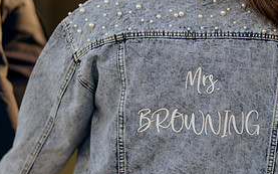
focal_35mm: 181
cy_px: 106
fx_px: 1371
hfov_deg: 11.6
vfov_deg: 7.2
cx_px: 141
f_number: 1.4
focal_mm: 85
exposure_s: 1/500
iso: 50
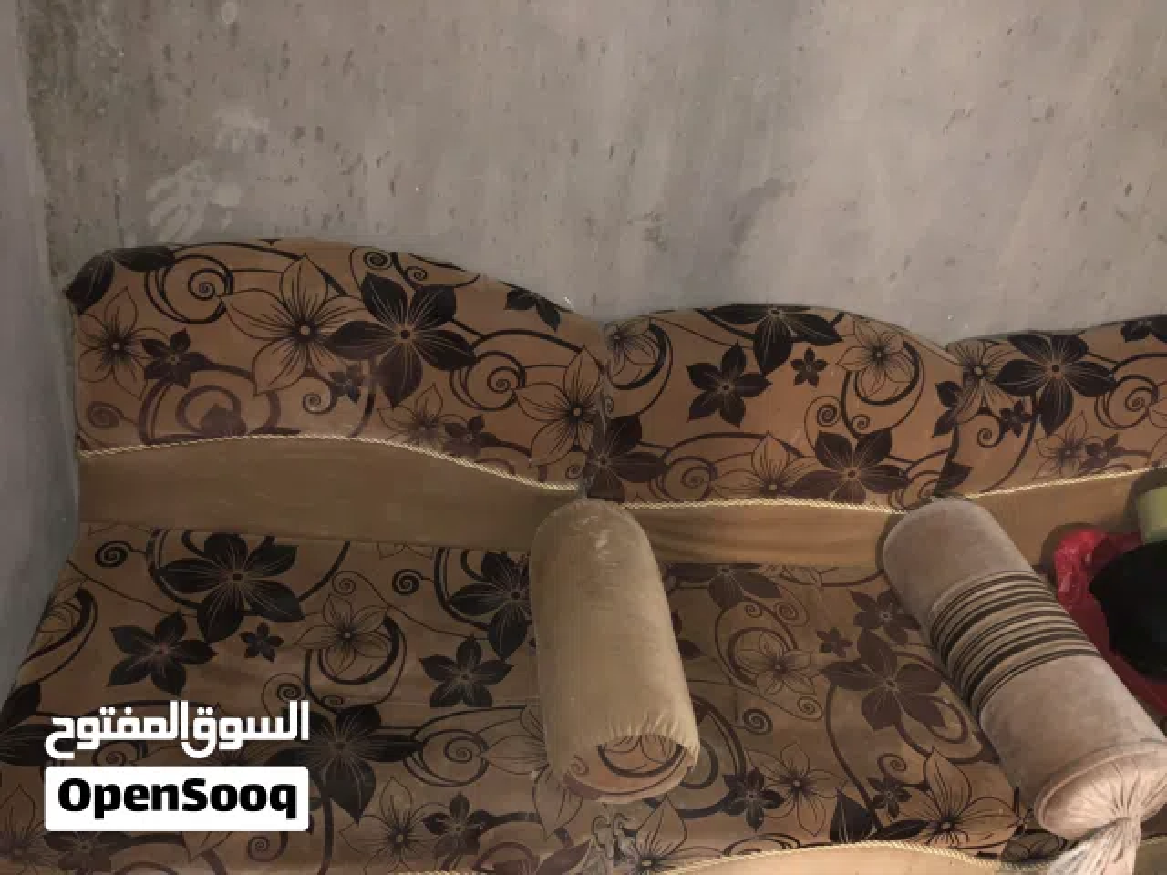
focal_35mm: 28
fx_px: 944
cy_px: 438
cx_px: 584
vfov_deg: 49.7
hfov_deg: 63.4
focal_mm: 4
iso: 200
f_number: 1.8
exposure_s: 1/6
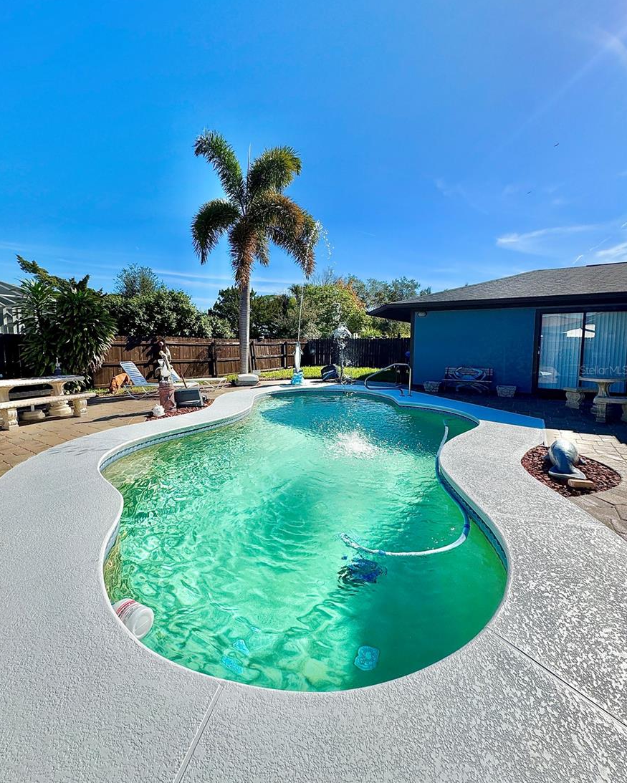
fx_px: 348
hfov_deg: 84.1
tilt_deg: -3.8
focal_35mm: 15
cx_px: 308
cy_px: 370
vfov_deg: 96.7
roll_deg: +0.1
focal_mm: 2.22
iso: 50
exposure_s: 1/2273
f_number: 2.2
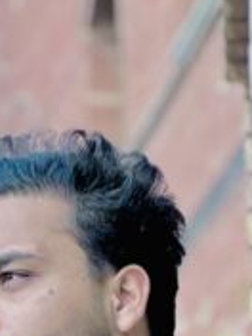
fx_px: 4349
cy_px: 939
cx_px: 74
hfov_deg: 3.3
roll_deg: +0.8
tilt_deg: +7.1
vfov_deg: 4.3
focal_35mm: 448
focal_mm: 9
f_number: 2.8
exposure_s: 1/121
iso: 20
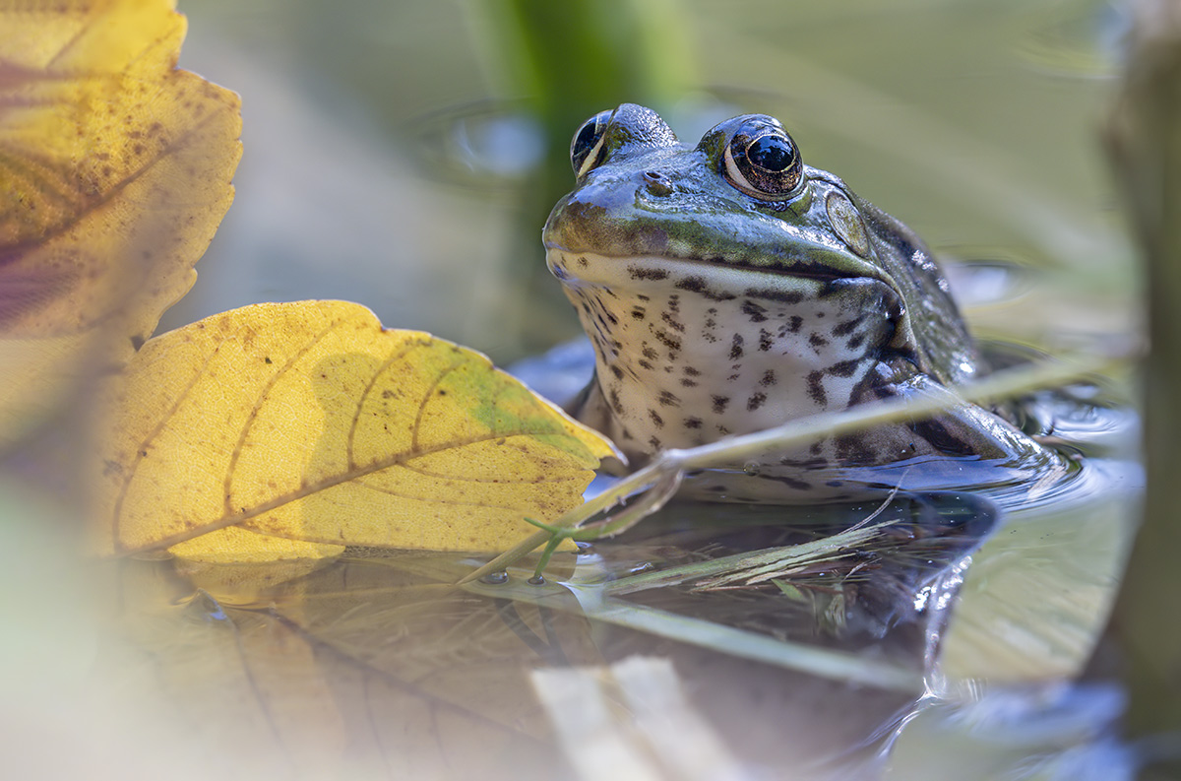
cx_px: 590
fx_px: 7361
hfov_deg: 9.2
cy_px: 390
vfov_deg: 6.1
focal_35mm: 225
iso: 640
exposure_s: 1/125
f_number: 6.3
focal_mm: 150
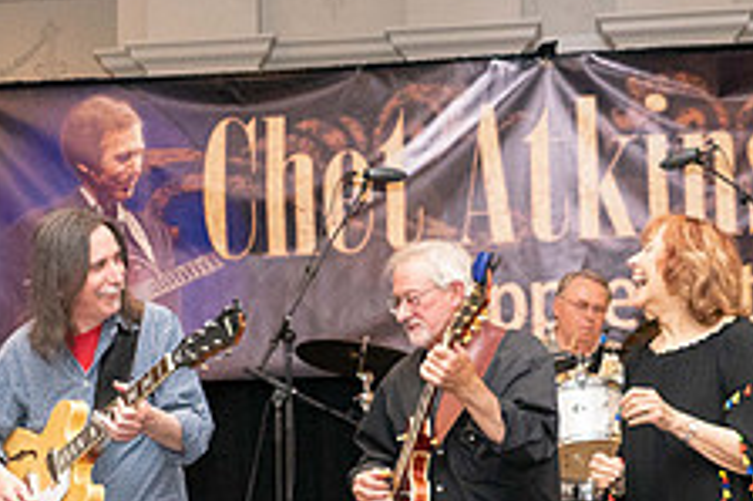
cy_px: 489
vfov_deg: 12.0
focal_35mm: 113
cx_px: 292
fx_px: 2362
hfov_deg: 18.1
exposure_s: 1/200
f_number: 6.3
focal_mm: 41
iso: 6400
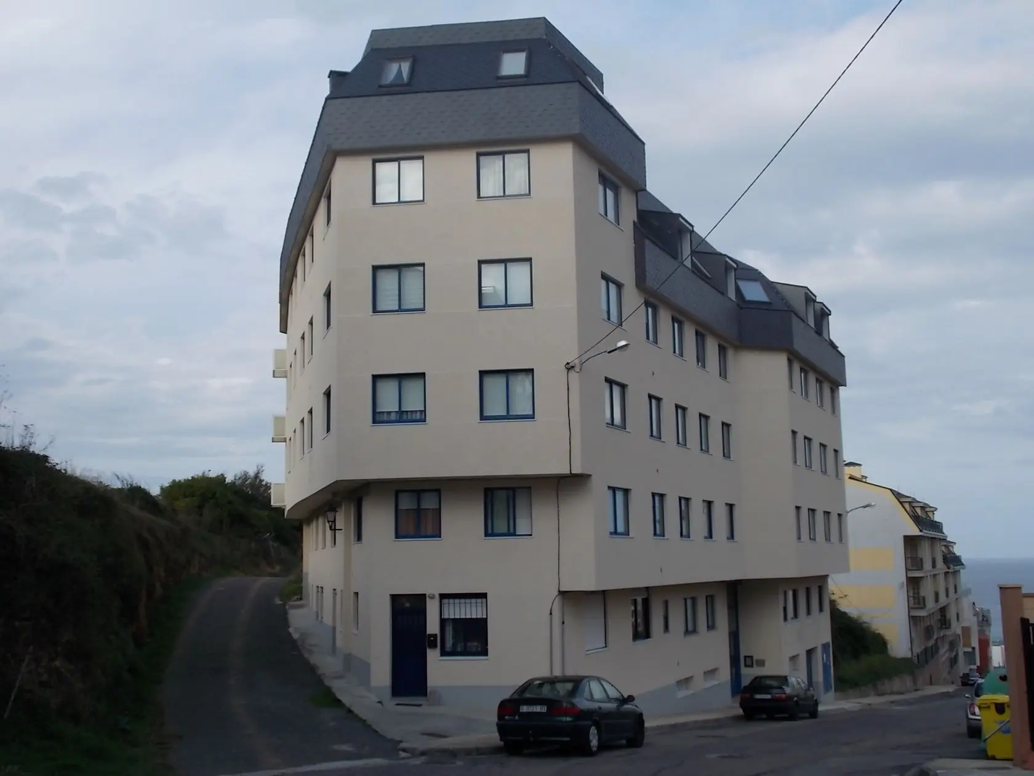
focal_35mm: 39
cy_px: 388
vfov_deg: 36.8
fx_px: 1165
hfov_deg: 47.9
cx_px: 517
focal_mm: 6.9
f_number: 9.8
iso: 80
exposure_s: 1/100
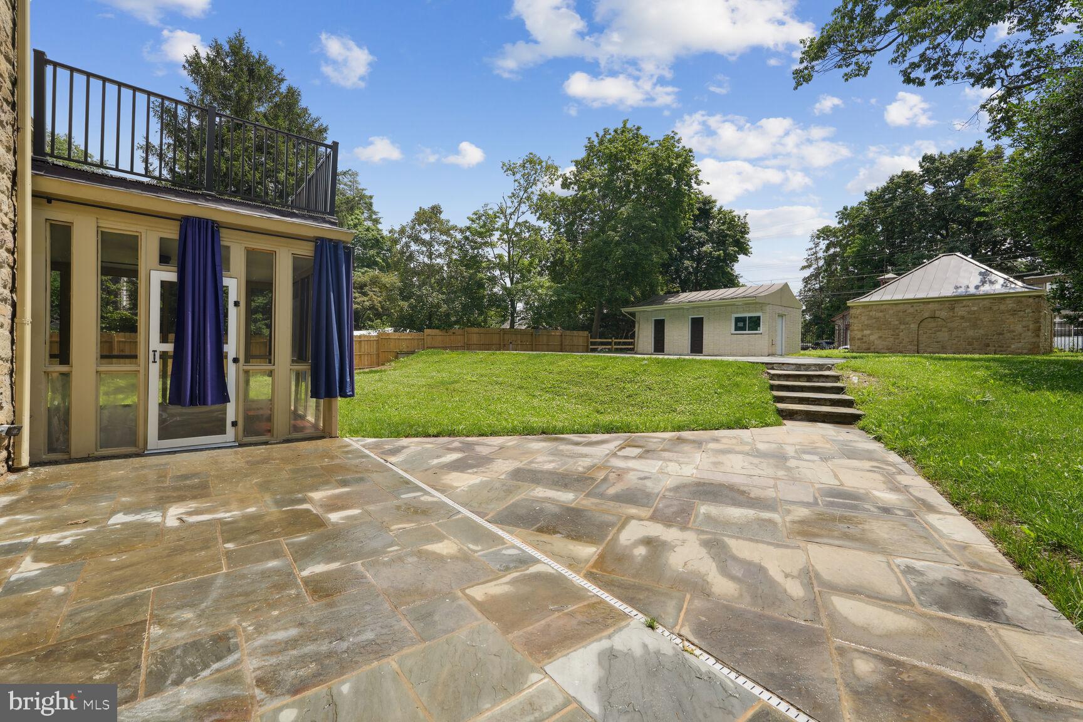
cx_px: 542
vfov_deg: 81.2
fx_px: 421
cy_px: 361
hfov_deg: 104.3
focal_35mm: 14
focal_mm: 14
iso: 100
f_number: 8
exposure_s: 1/320
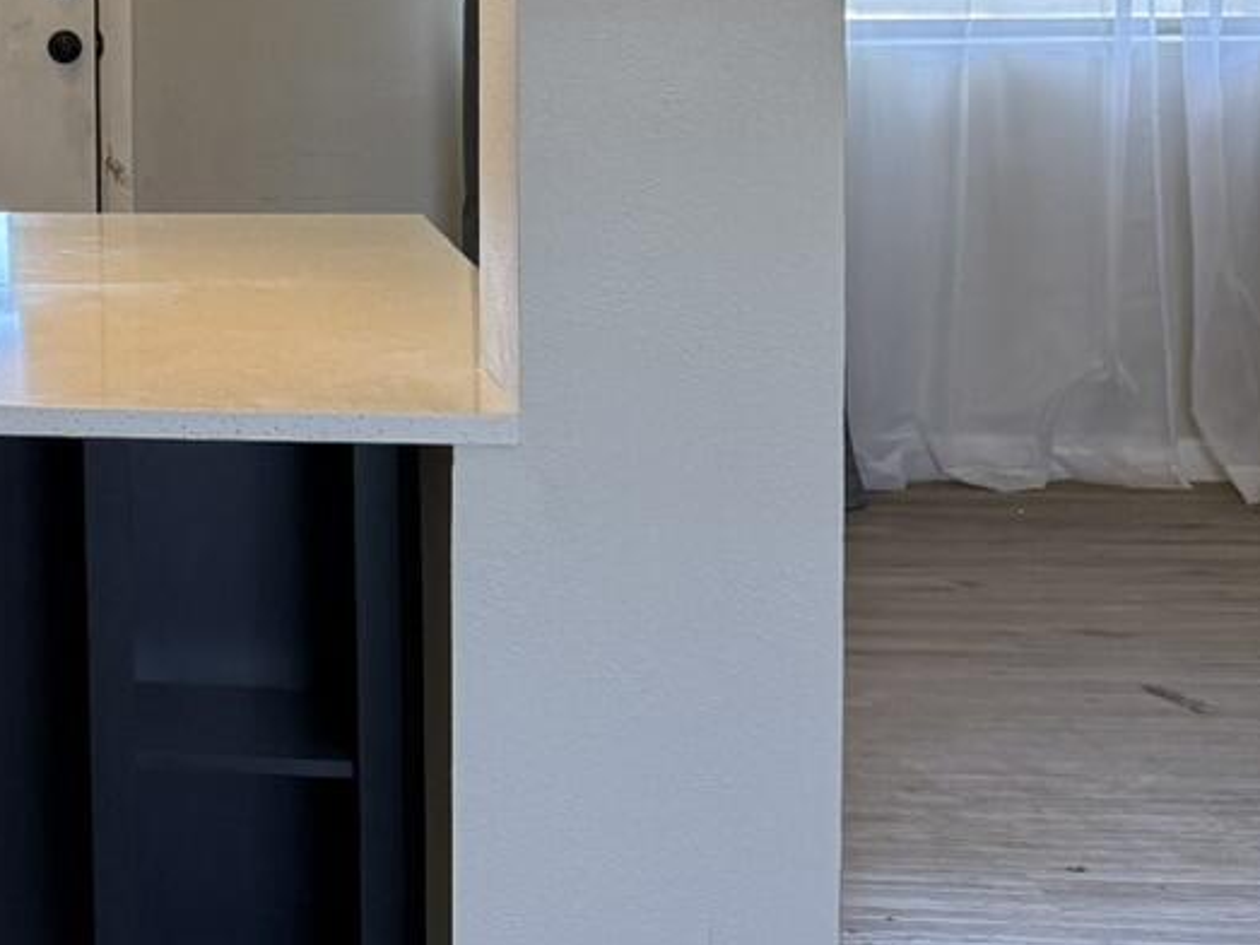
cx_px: -824
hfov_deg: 17.8
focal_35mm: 94
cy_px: -55
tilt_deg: -3.7
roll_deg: +1.8
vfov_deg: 15.4
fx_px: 3421
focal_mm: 6.76
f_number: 1.78
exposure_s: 1/121
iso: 200
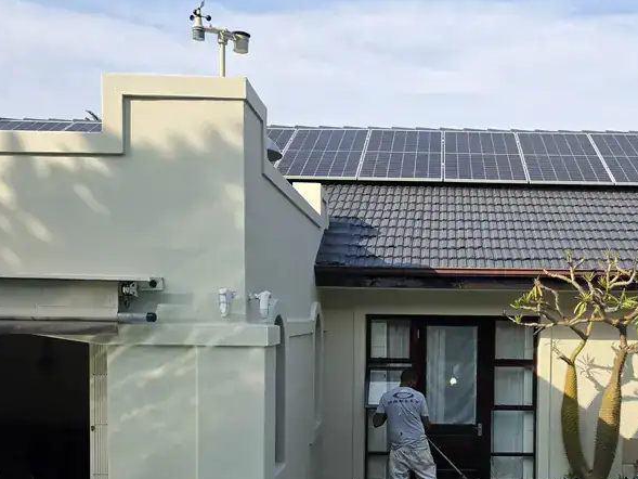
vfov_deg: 36.1
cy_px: 354
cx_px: 450
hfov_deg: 46.7
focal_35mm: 39
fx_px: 719
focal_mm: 6.5
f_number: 1.4
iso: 64
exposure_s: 1/3889
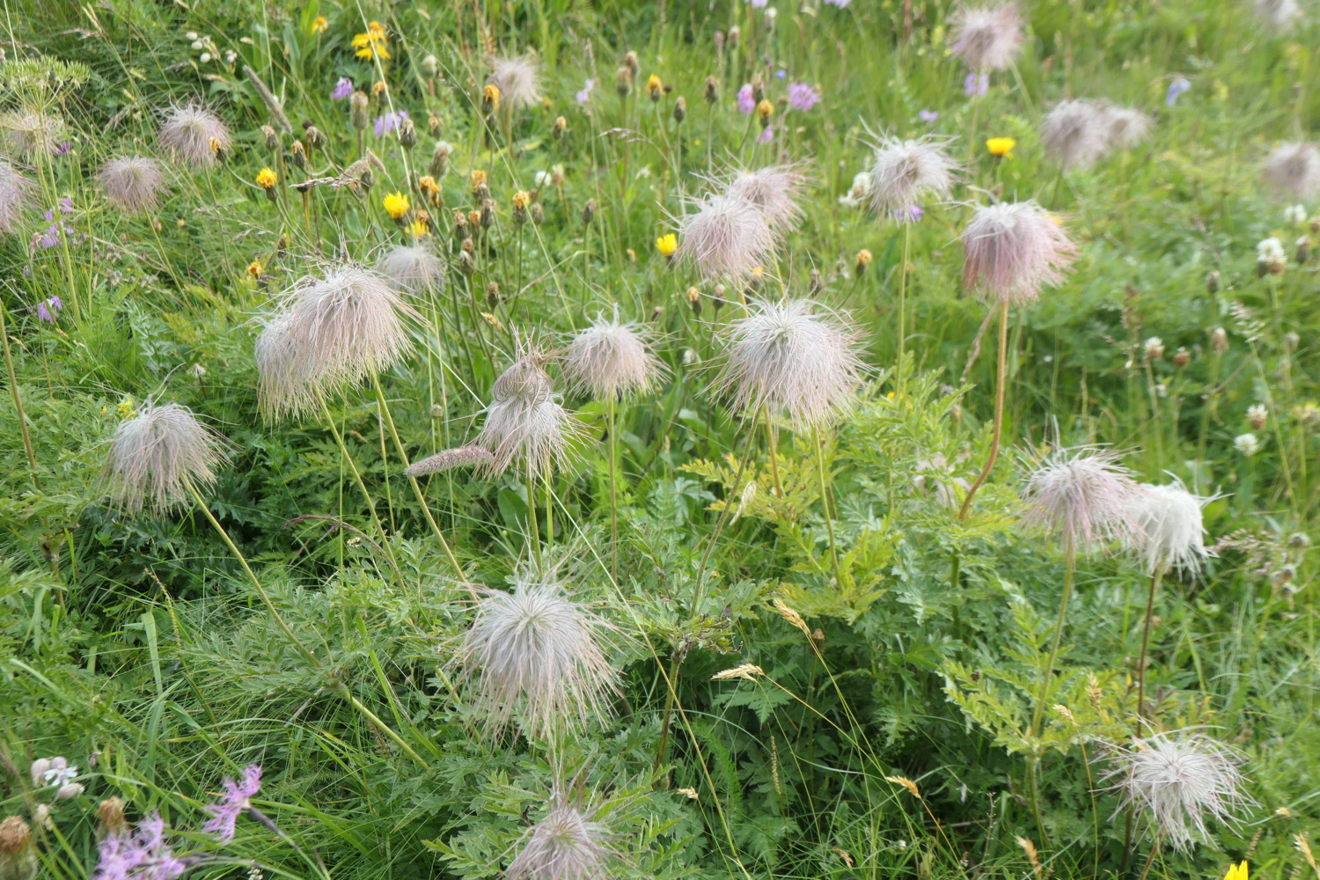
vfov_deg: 34.2
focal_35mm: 39
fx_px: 1430
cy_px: 440
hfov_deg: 49.6
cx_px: 660
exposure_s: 1/320
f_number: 3.9
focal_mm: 14.4
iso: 200
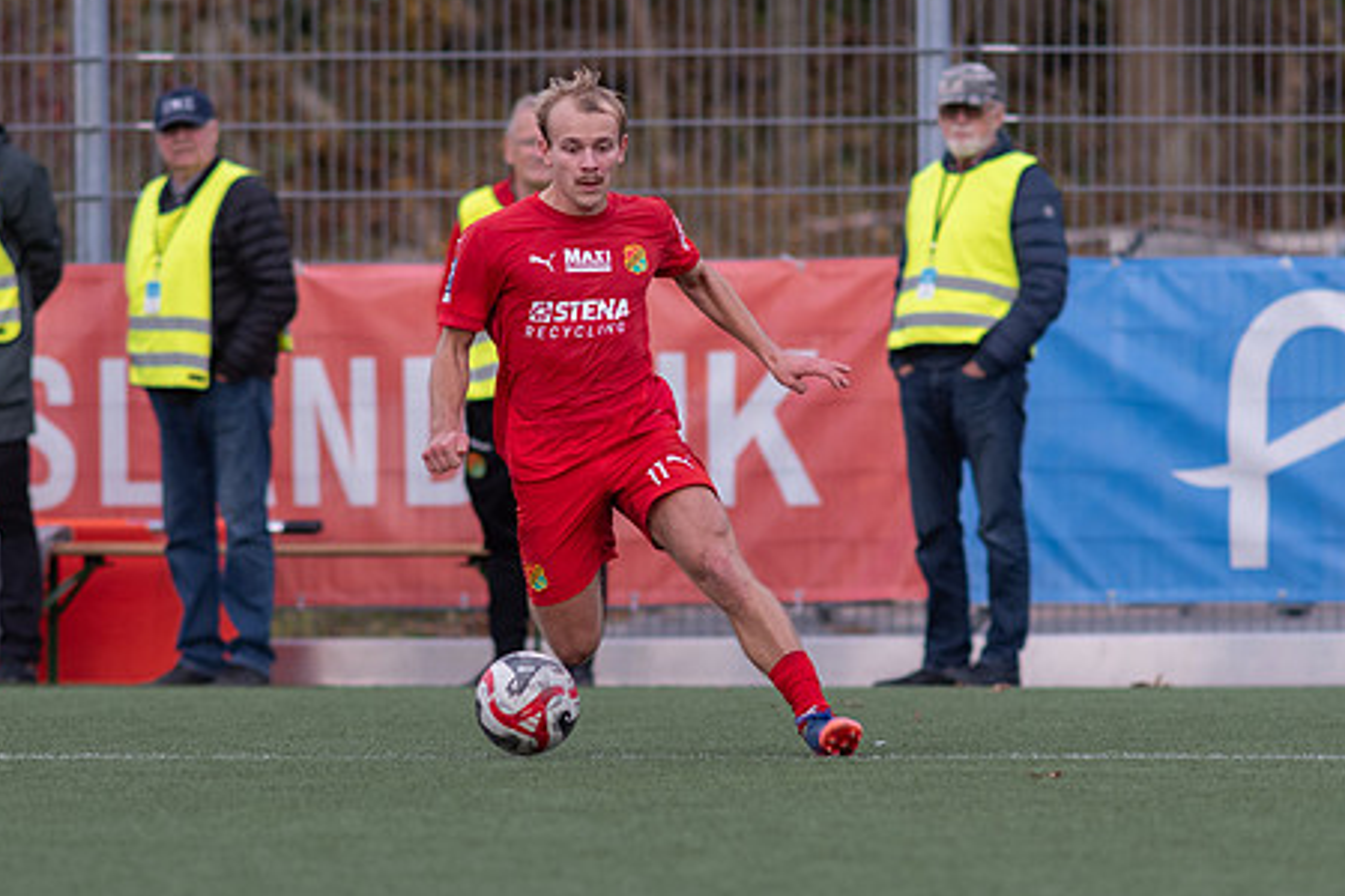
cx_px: 586
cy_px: 435
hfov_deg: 3.4
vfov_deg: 2.3
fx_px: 22490
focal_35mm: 602
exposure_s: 1/1000
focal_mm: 300
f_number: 3.2
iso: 560
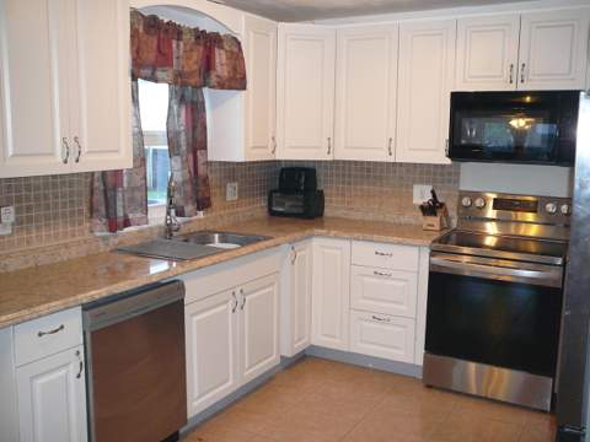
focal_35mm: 35
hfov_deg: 52.6
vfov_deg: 40.7
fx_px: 597
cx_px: 295
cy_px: 221
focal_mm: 5.2
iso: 200
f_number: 2.8
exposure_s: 1/30
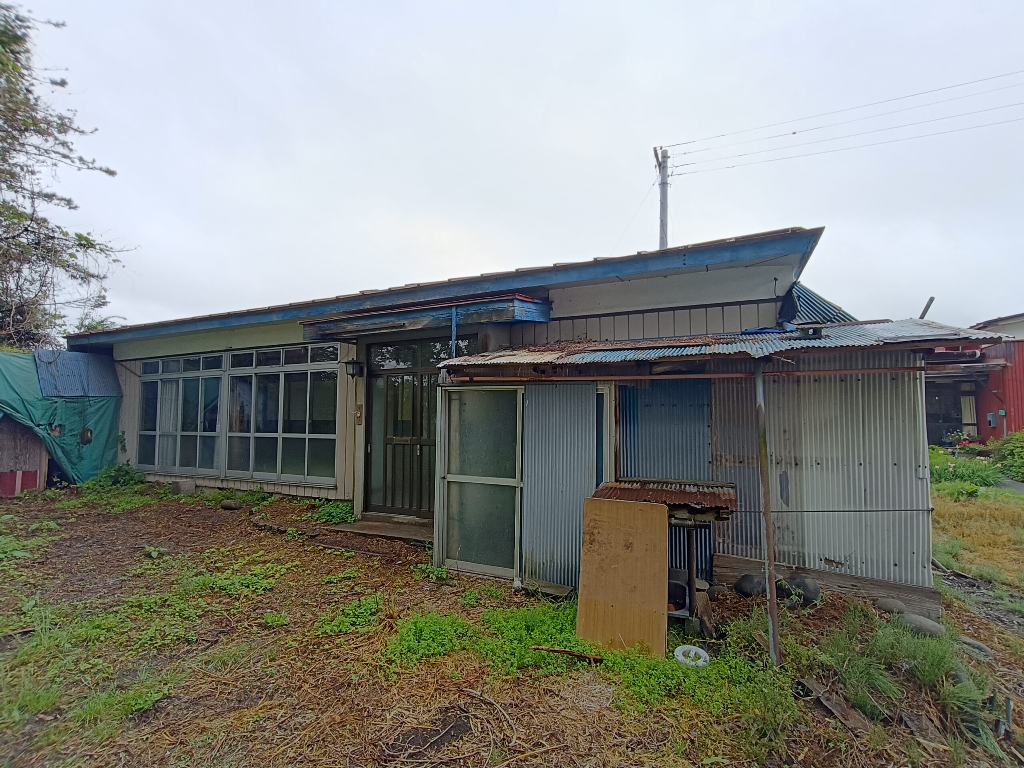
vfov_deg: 78.1
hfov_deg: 94.5
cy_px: 384
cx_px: 512
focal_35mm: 16
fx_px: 473
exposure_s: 1/198
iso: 64
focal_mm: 1.68
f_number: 2.2
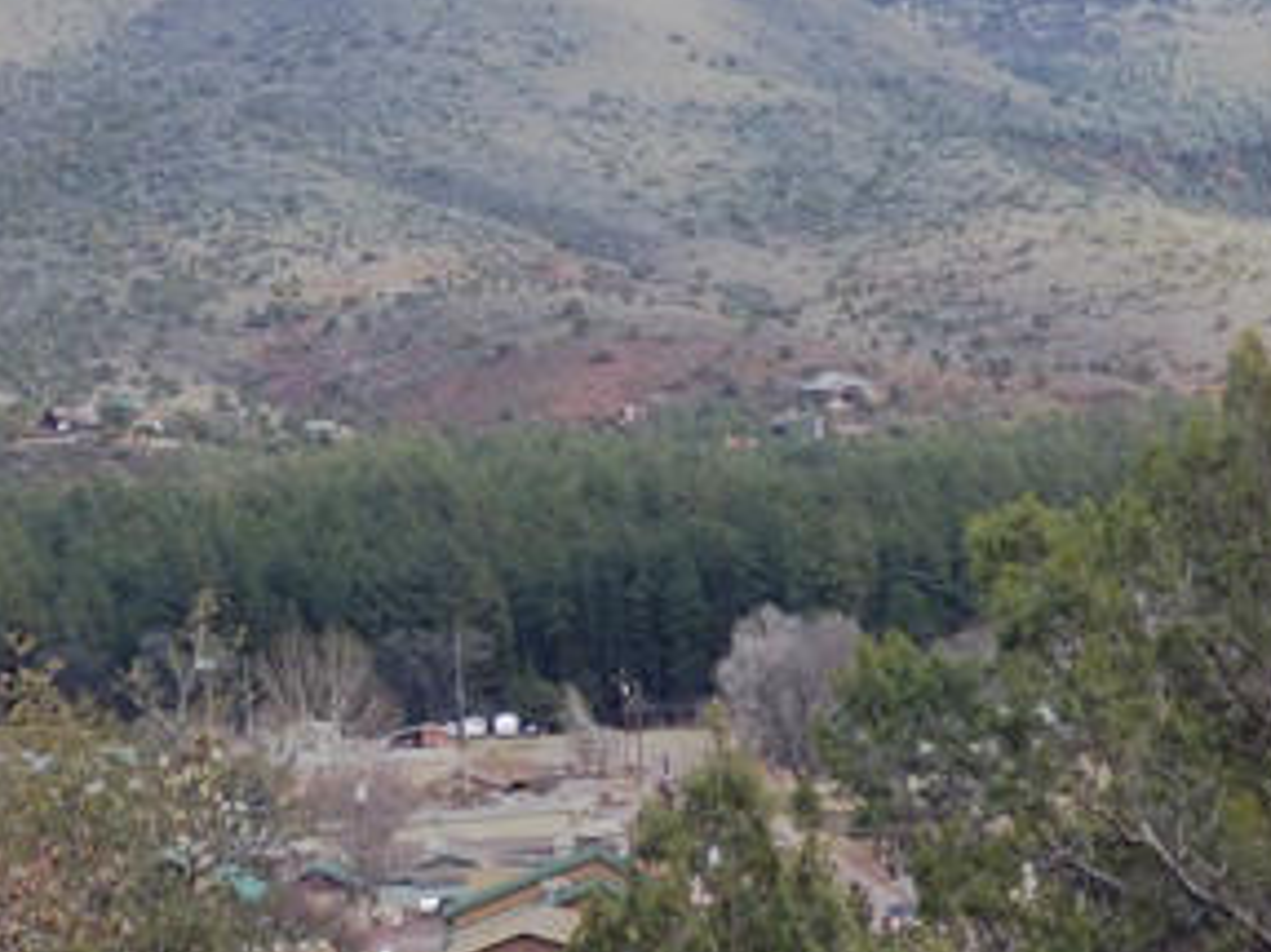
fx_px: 5102
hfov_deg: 14.1
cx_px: 306
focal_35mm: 139
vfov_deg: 10.7
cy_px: 385
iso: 100
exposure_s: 1/320
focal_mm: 7.07
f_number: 3.6
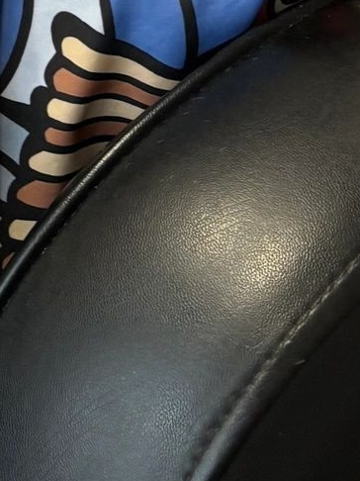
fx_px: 1901
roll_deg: -1.9
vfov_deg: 12.4
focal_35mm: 137
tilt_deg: -16.3
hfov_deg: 10.7
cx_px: -23
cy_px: -541
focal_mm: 5.96
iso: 125
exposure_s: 1/60
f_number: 1.6
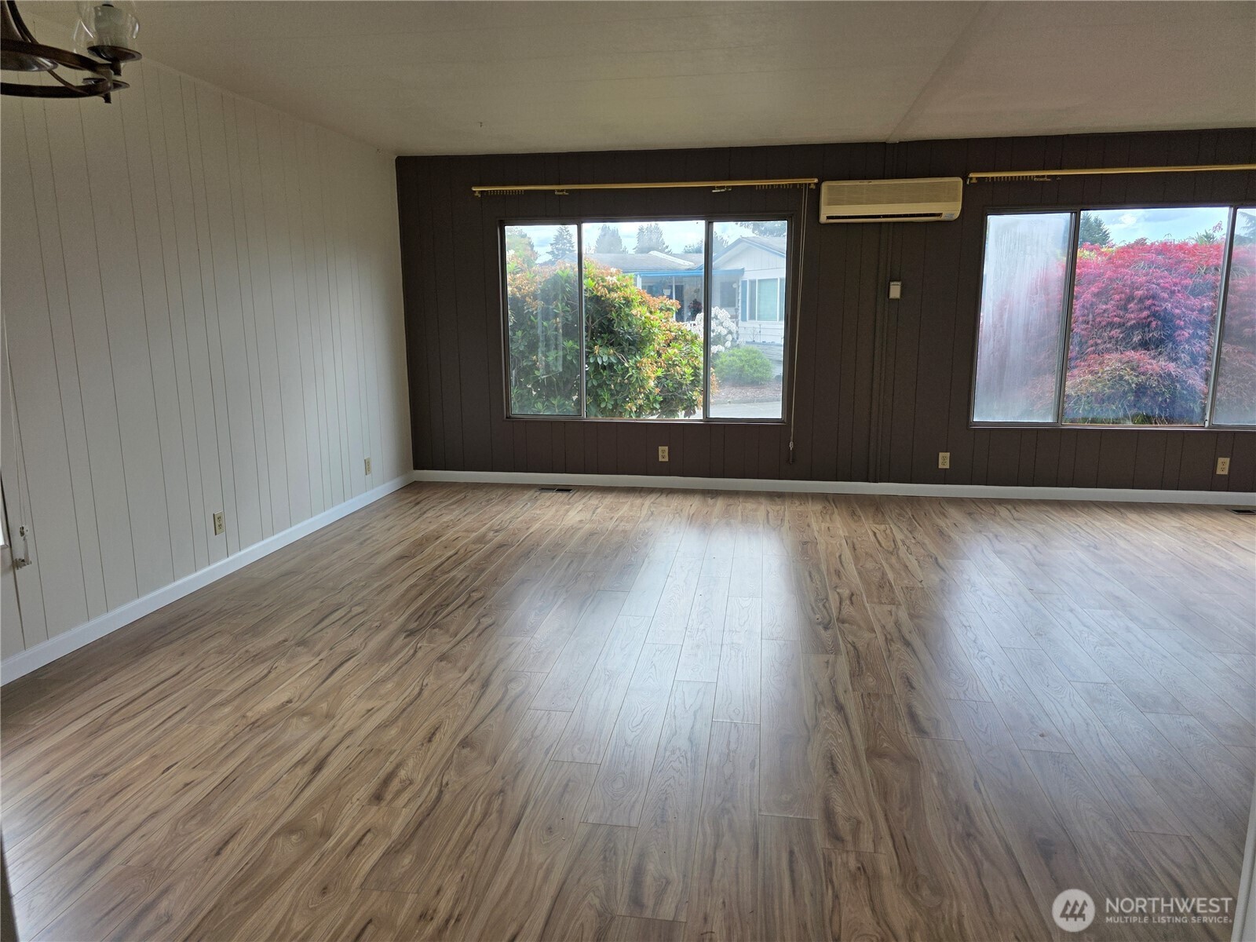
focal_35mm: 23
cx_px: 628
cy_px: 471
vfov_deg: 58.9
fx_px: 835
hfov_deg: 73.9
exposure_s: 1/359
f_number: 1.7
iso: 50
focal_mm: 6.3
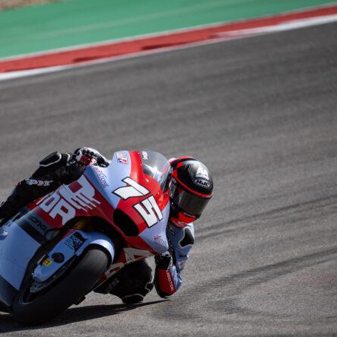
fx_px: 8657
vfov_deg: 2.2
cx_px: 17
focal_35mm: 786
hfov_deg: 2.2
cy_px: 244
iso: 200
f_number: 4.5
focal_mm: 400
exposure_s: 1/2000
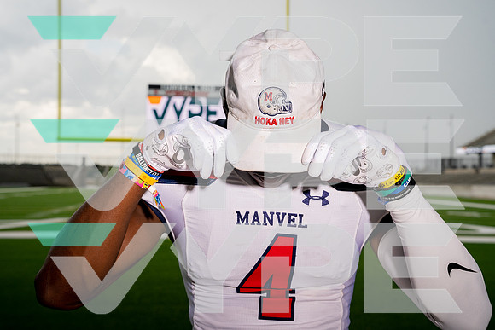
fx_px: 701
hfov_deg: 38.9
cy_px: 165
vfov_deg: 26.5
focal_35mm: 51
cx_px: 248
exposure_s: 1/1600
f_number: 6.3
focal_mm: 51
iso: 1000
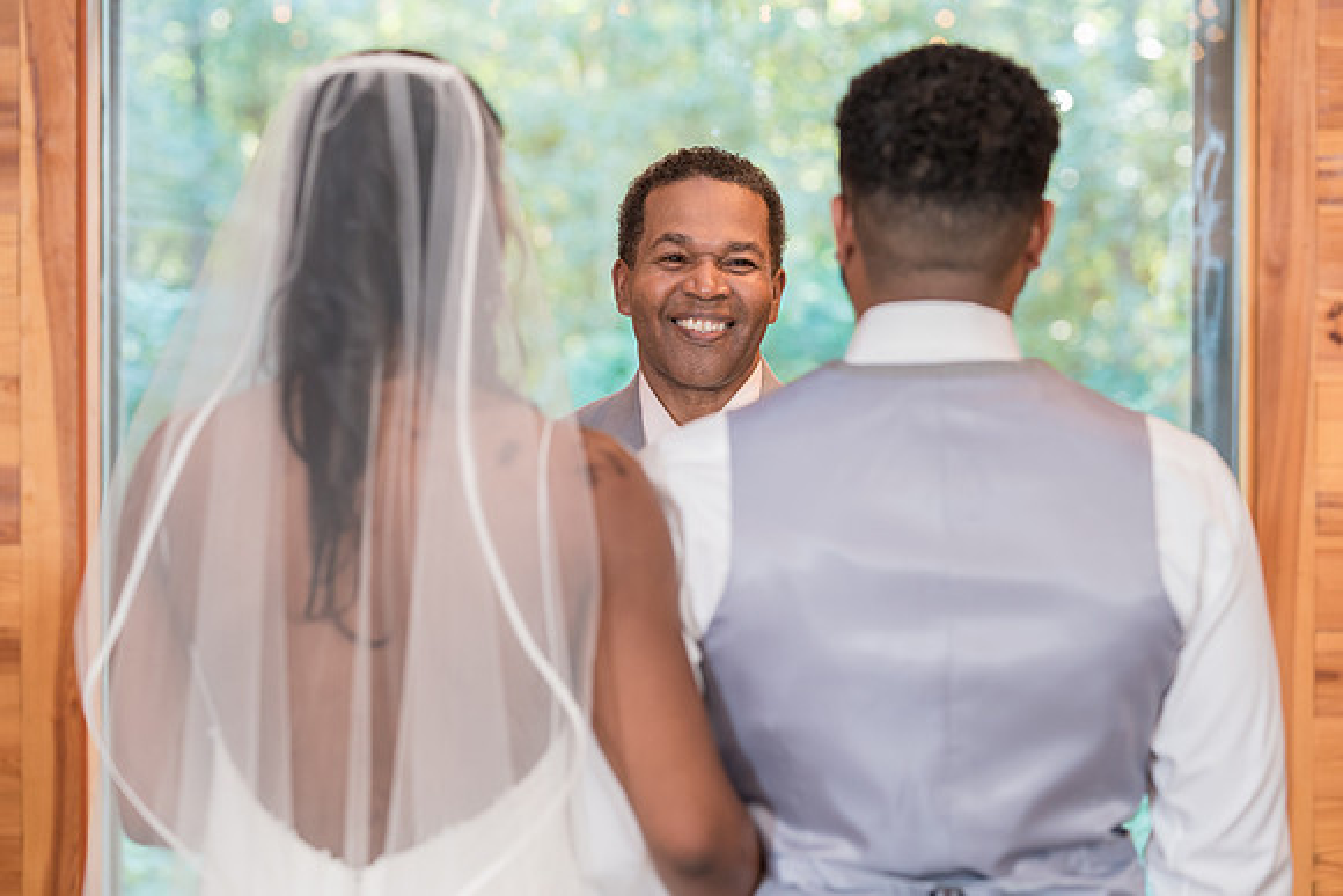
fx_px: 3854
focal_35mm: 103
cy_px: 448
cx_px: 672
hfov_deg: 19.8
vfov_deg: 13.3
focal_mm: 102
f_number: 4
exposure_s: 1/100
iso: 1600
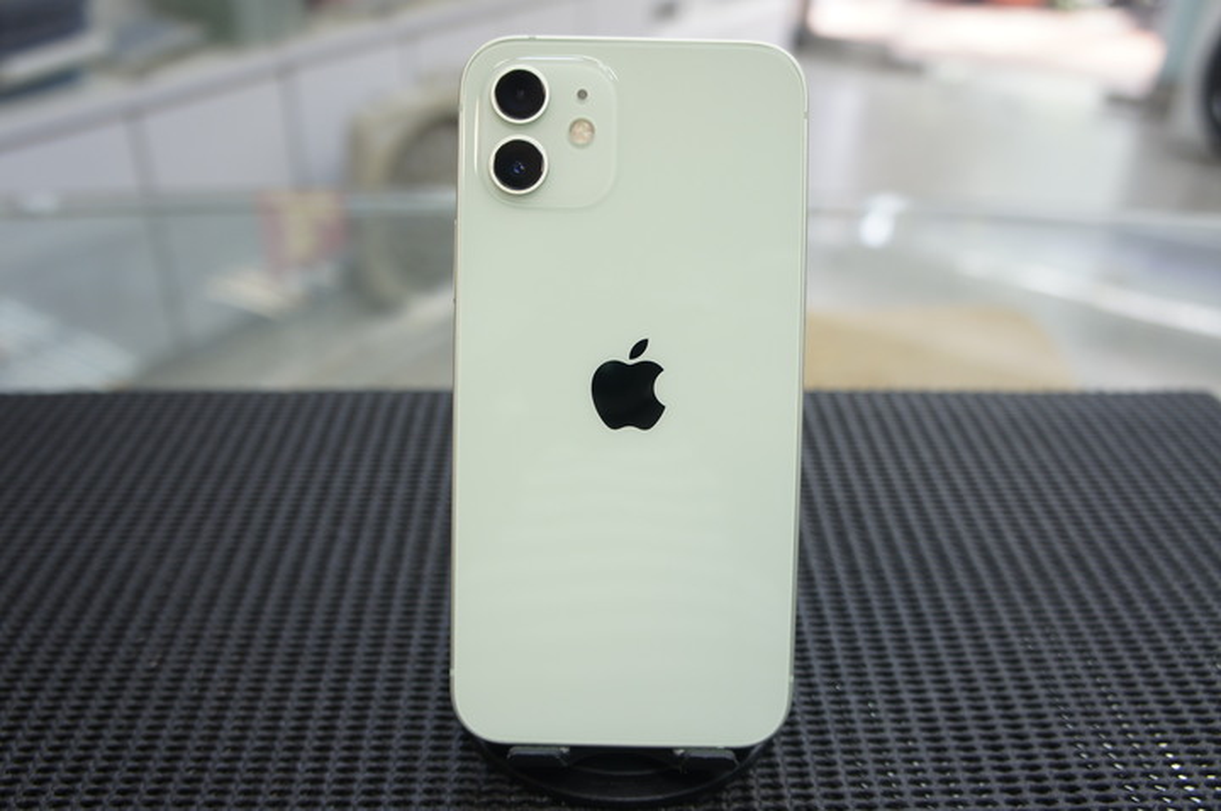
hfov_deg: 62.0
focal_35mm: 30
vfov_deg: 43.5
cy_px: 406
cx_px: 610
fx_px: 1016
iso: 200
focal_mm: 20
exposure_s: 1/30
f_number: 4
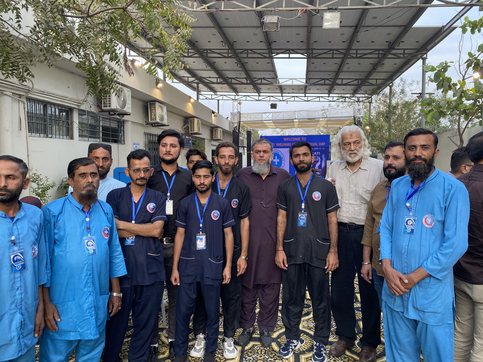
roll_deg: -0.3
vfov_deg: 53.1
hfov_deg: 67.3
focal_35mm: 26
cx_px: 242
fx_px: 363
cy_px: 181
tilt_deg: -4.3
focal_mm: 4.25
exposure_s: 1/122
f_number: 1.8
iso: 32
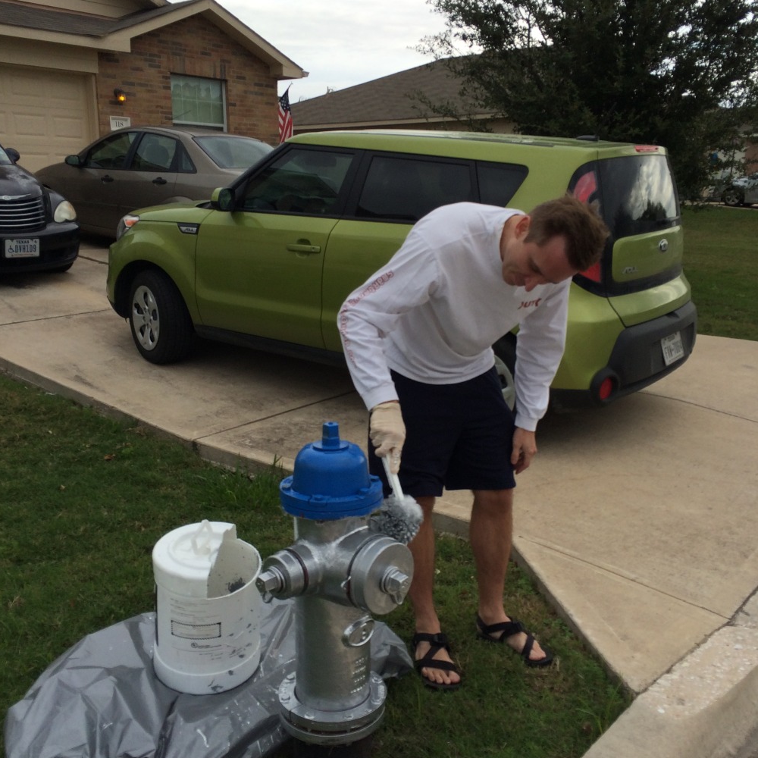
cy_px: 384
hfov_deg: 47.2
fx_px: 867
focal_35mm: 35
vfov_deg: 47.2
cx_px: 384
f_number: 2.2
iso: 32
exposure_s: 1/1001
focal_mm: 4.15
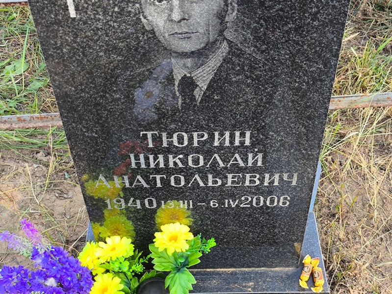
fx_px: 566
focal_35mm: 50
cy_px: 147
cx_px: 196
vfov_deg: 29.1
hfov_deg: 38.2
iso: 50
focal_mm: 4.71
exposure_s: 1/155
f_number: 1.7
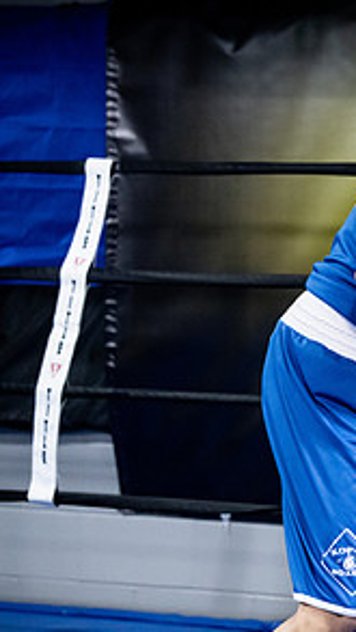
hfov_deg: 8.1
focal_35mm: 145
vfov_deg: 14.8
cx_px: 608
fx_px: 2431
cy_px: 327
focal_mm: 70
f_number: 2.8
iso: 8000
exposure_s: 1/1000
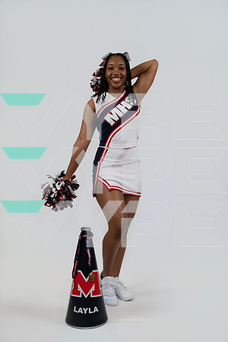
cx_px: 114
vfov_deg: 48.5
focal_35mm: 40
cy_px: 171
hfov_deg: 33.4
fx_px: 380
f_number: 4
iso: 320
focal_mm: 40
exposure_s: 1/125
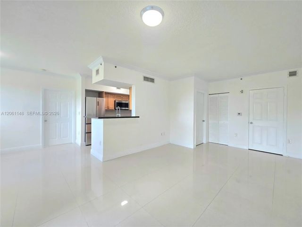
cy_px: 114
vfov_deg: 89.9
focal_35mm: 13
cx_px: 151
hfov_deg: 106.2
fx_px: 113
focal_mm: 2.2
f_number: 2.2
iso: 64
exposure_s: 1/60.2
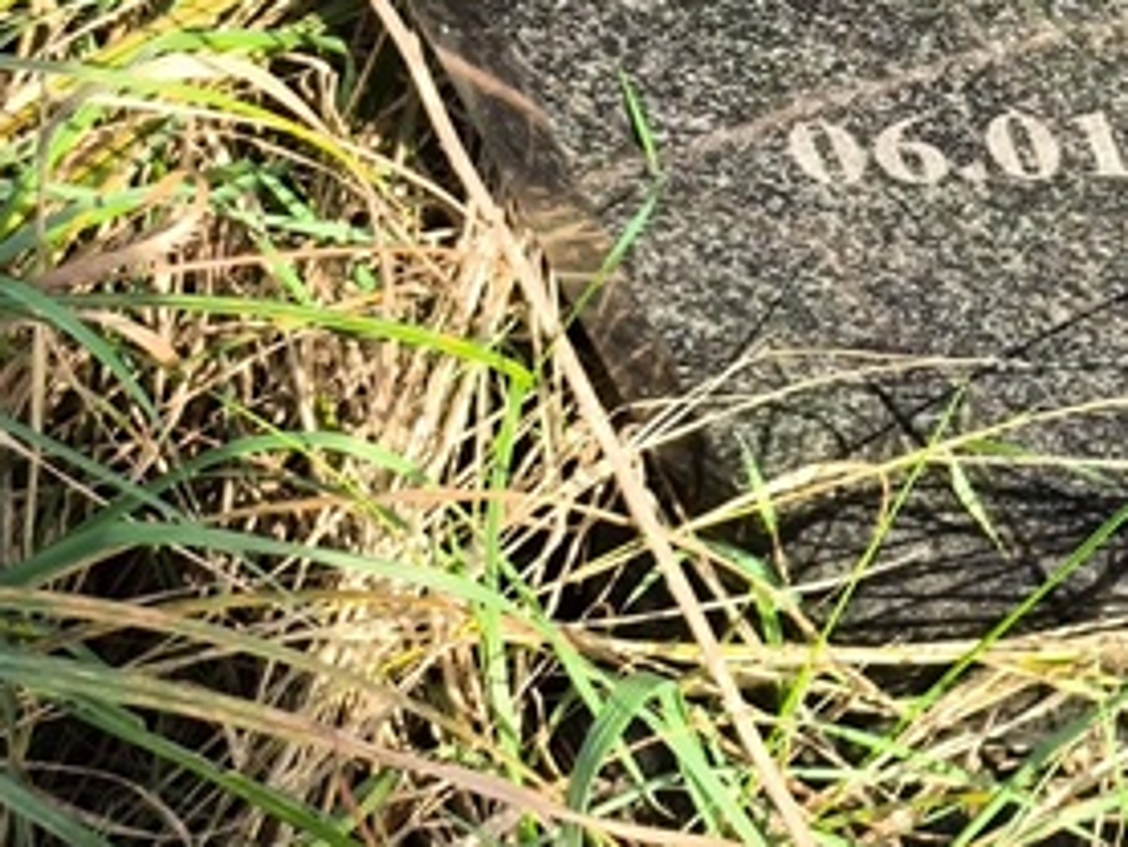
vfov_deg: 10.2
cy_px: -77
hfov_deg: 13.1
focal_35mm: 144
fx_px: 4694
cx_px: 1554
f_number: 1.7
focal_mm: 4.71
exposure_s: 1/237
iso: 50
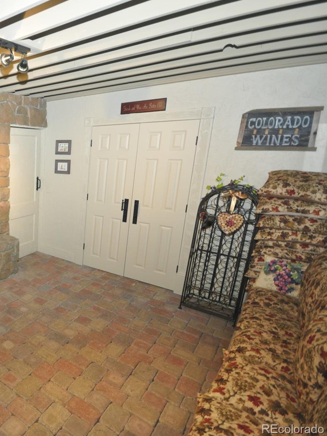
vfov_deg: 76.4
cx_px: -4
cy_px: 217
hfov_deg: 49.3
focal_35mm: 22
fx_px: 277
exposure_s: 1/60
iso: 800
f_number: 4
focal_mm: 10
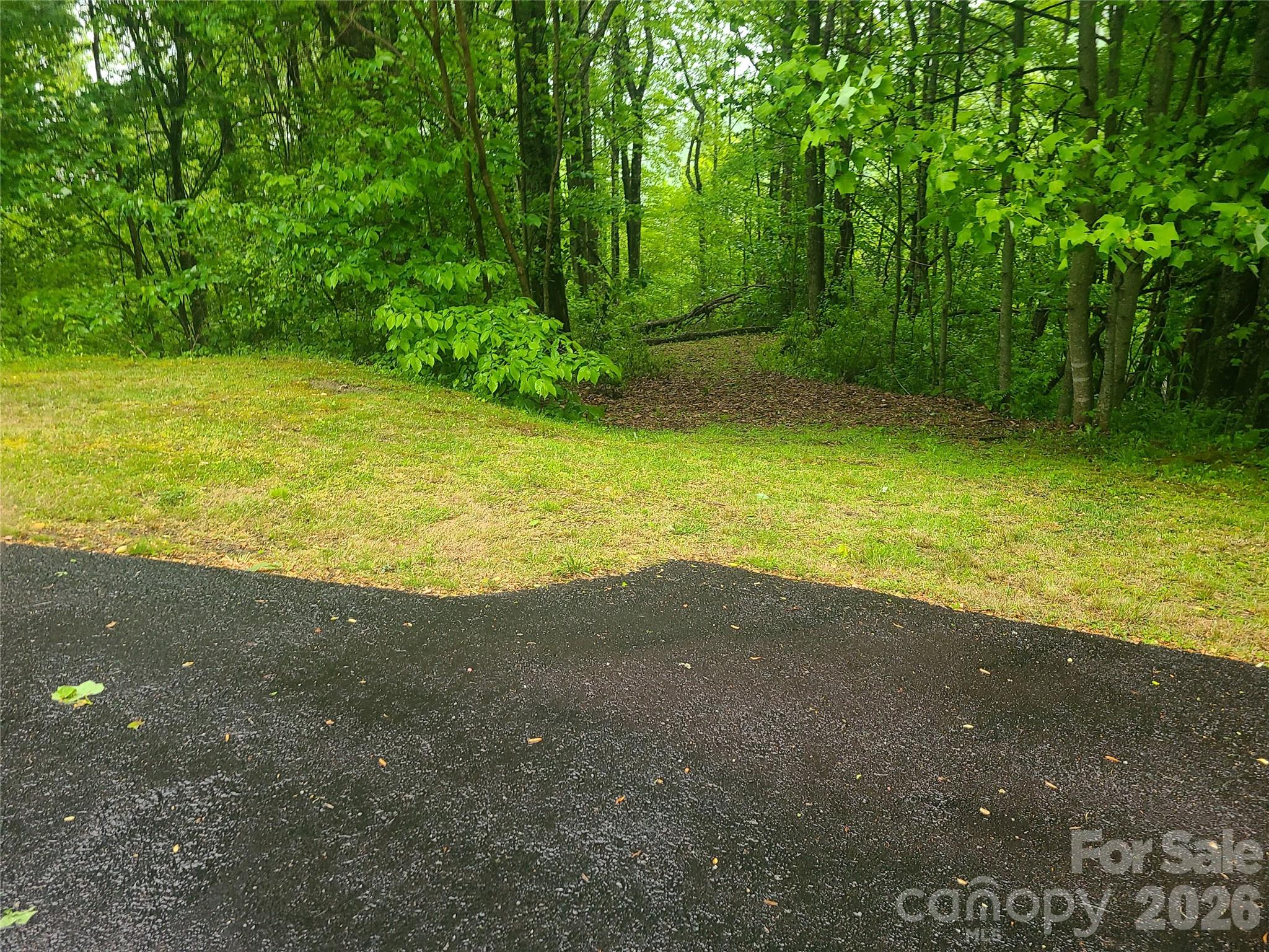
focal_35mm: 26
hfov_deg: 67.3
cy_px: 476
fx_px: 953
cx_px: 634
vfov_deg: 53.1
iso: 100
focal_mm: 5.4
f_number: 1.8
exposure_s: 1/60
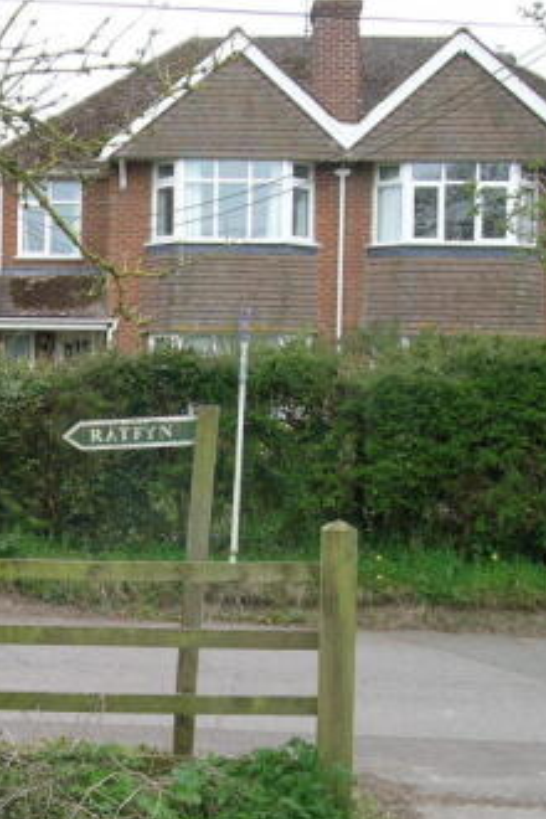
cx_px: 68
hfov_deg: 23.2
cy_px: 520
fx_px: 1297
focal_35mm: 57
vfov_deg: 34.8
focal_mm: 6.5
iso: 50
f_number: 4.6
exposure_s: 1/128
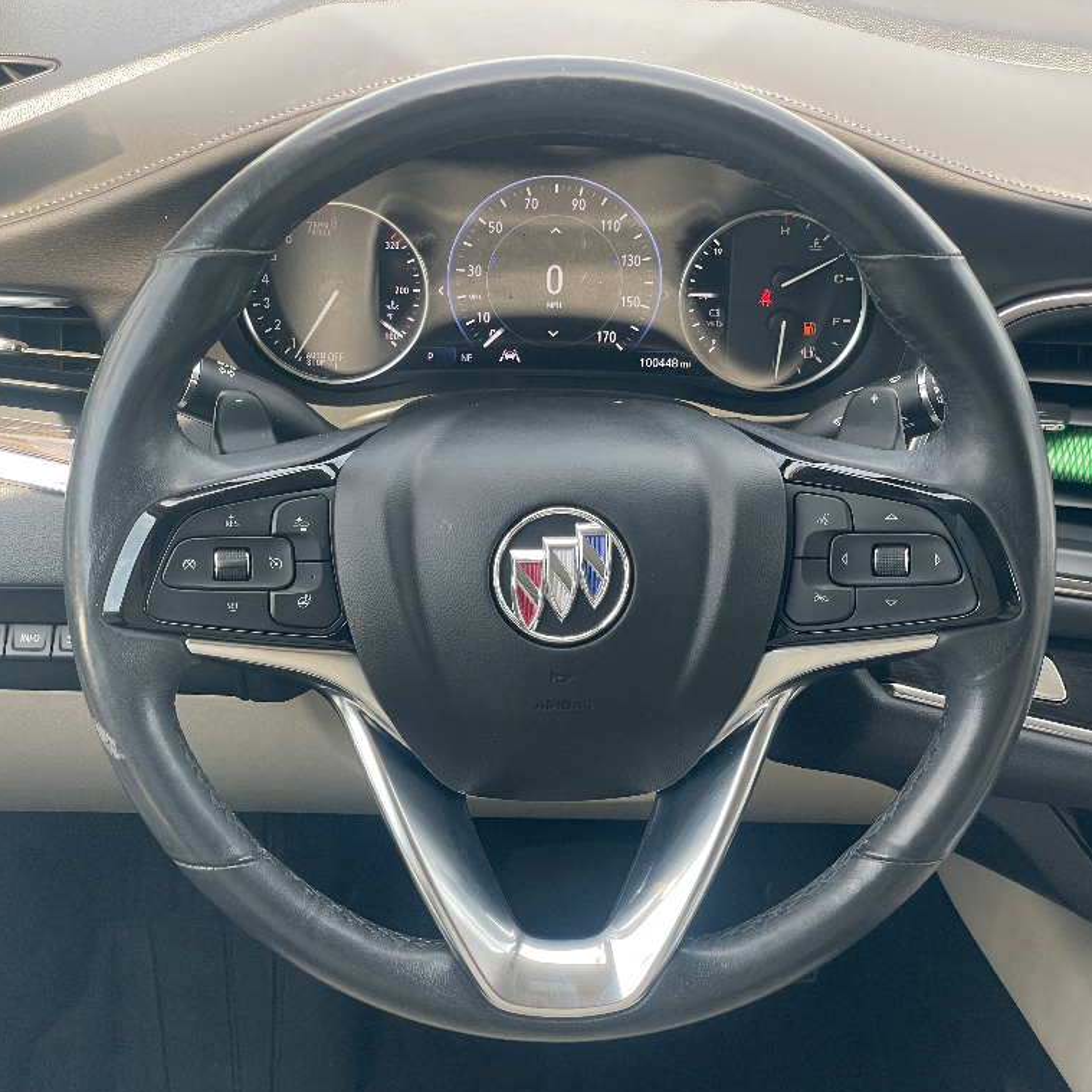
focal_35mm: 62
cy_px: 548
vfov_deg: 27.7
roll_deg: -1.1
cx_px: 548
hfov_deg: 27.7
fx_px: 2213
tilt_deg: -29.9
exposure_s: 1/122
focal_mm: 6
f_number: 2
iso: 64
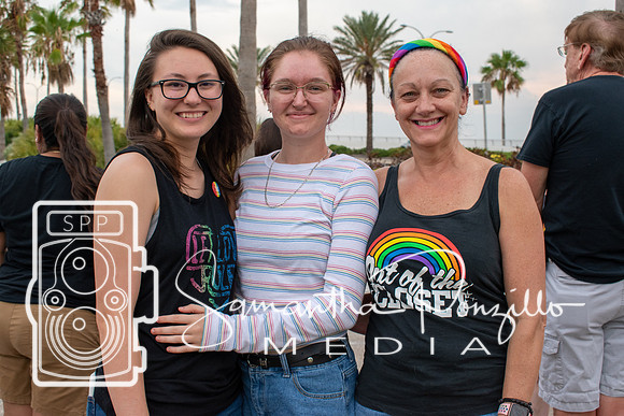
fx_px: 806
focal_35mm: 46
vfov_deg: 29.0
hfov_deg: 42.3
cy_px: 208
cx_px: 312
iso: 400
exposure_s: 1/250
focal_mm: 31
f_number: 8
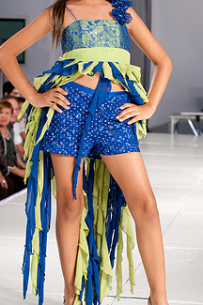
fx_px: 822
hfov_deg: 14.1
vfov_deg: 21.0
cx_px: 116
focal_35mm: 97
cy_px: 133
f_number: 5
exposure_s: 1/125
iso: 200
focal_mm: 70
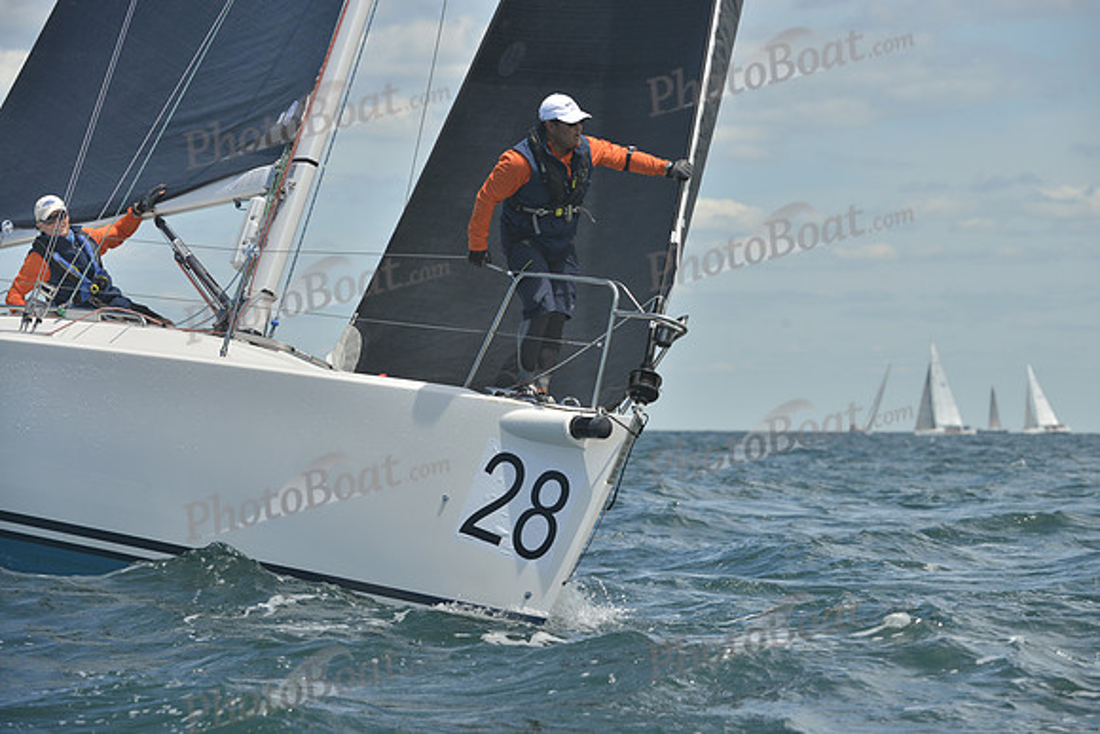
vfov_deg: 6.2
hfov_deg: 9.4
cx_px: 550
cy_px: 367
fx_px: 6723
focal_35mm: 220
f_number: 9
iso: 280
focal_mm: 220
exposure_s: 1/800
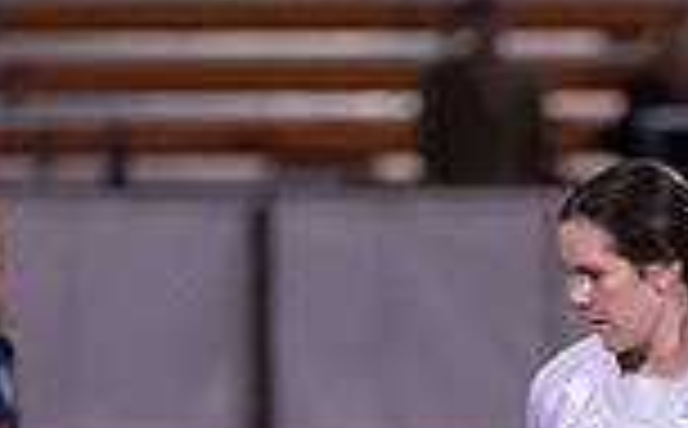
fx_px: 20681
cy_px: 831
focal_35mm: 1105
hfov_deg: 1.9
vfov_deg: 1.2
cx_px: 721
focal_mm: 200
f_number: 2.8
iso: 5000
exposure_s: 1/1000
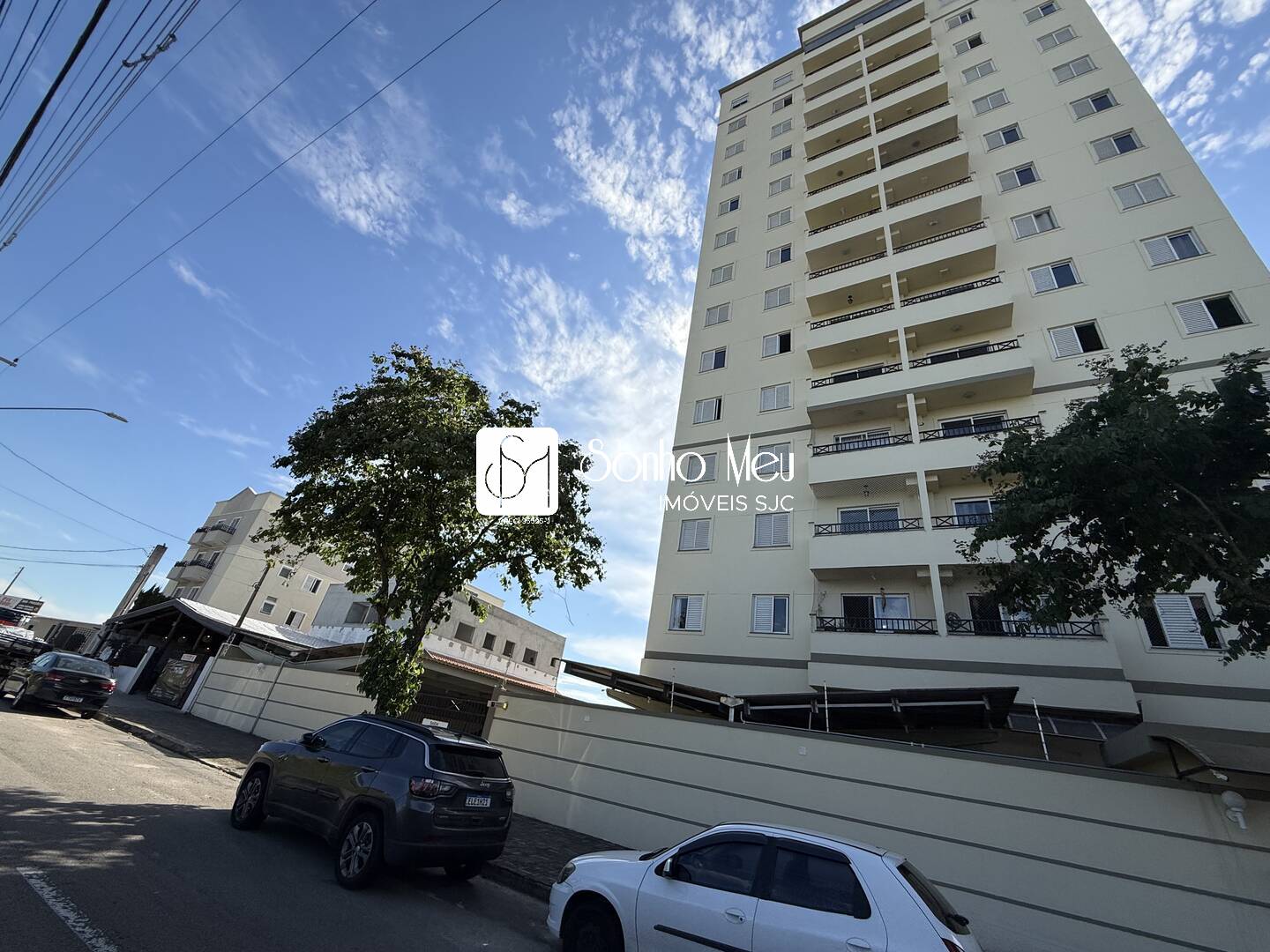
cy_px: 476
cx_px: 635
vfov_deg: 85.7
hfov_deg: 102.1
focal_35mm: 14
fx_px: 514
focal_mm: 2.22
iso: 50
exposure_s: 1/2320
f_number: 2.2
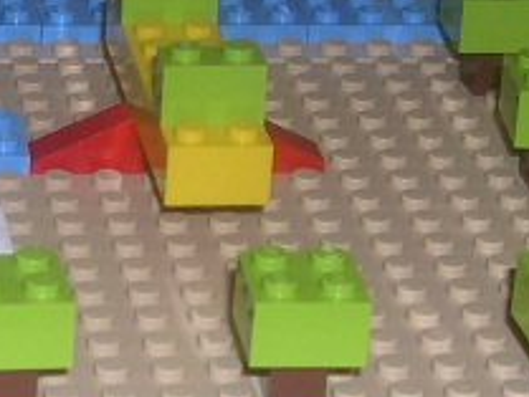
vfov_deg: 8.0
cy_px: -5
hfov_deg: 10.4
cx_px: -185
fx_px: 2844
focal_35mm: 186
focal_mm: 8
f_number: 7.6
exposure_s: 1/30
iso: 100
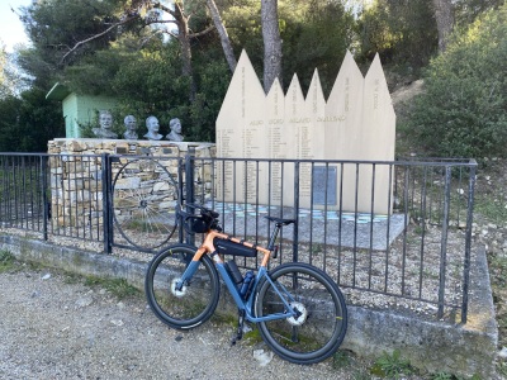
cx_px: 254
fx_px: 381
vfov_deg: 53.1
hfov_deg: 67.3
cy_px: 190
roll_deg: -1.4
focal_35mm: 26
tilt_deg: -8.1
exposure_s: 1/125
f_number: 1.8
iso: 32
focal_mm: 4.25
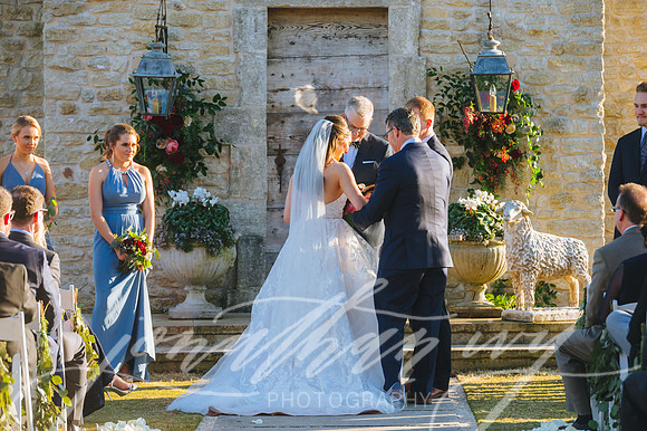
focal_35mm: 189
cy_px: 216
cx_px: 327
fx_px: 3386
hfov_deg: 10.9
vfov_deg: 7.3
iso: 200
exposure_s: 1/500
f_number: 3.5
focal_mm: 185
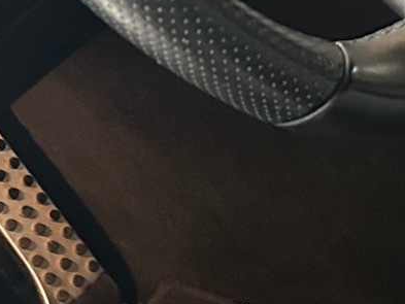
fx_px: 1440
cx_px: 703
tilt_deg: -50.4
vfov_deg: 11.6
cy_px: 425
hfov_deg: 14.3
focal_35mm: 123
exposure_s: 1/36
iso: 800
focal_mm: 6.86
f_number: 1.78
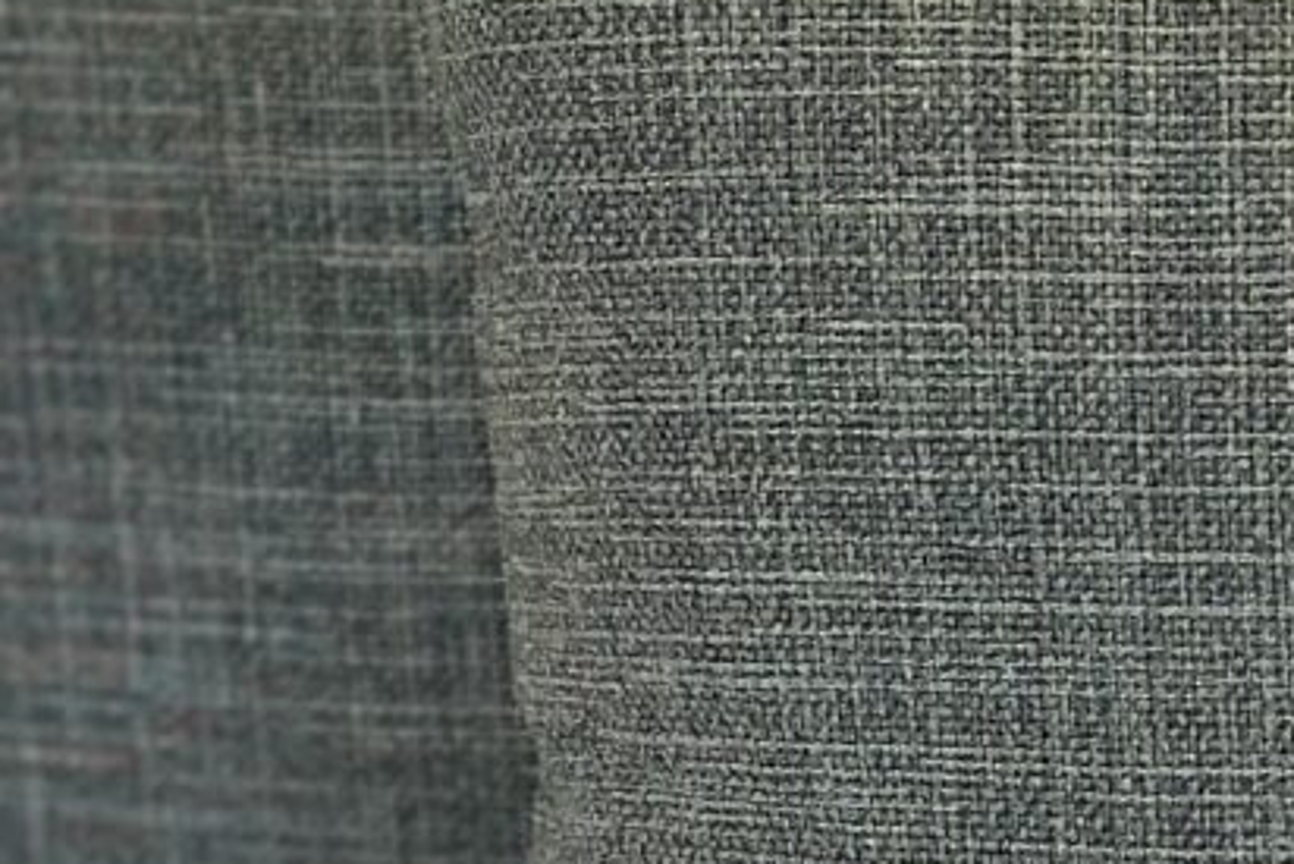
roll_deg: +2.0
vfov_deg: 4.4
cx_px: 2101
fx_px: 11146
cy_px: 1364
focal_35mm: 310
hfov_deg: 6.5
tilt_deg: -18.7
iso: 125
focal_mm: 6.86
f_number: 1.78
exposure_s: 1/120
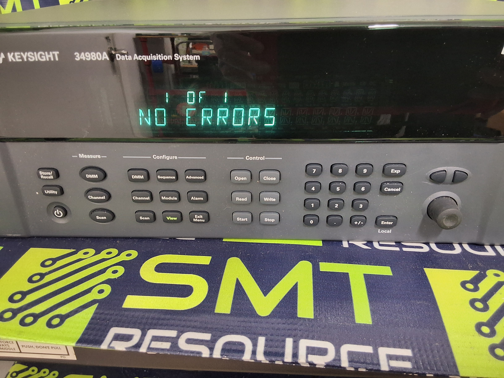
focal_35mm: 28
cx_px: 252
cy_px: 189
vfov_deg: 49.7
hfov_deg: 63.4
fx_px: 408
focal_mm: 2.91
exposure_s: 1/20
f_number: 1.9
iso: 320
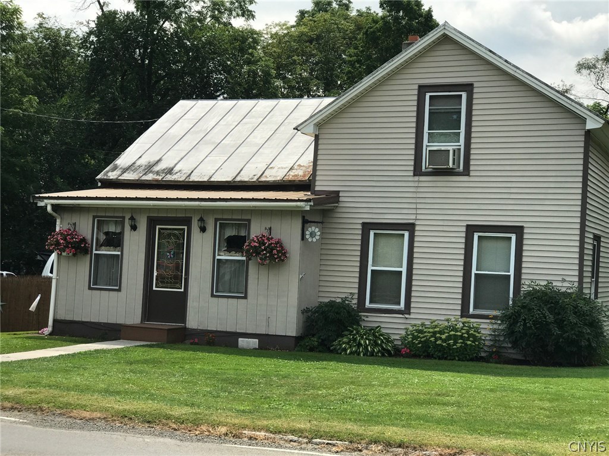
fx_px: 1003
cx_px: 304
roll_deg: -1.8
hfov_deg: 33.8
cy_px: 228
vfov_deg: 25.7
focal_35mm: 57
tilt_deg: +2.1
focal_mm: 6.6
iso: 20
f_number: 2.8
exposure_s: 1/977
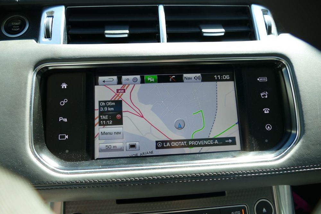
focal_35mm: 26
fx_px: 232
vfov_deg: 49.6
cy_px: 107
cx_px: 160
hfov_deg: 69.4
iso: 125
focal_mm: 9.65
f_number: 2.9
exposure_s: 1/200
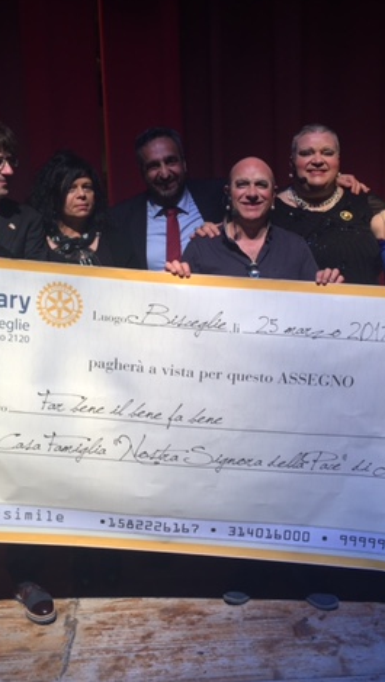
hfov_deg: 27.8
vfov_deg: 47.3
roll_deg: +2.1
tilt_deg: -9.7
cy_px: 338
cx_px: 193
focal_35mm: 43
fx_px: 779
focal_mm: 4.15
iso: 32
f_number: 2.2
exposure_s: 1/118
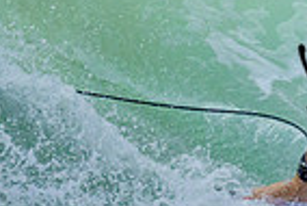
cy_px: -12
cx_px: 548
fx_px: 33300
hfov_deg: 0.5
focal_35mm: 3901
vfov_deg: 0.4
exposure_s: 1/2000
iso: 1600
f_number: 11
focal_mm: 800
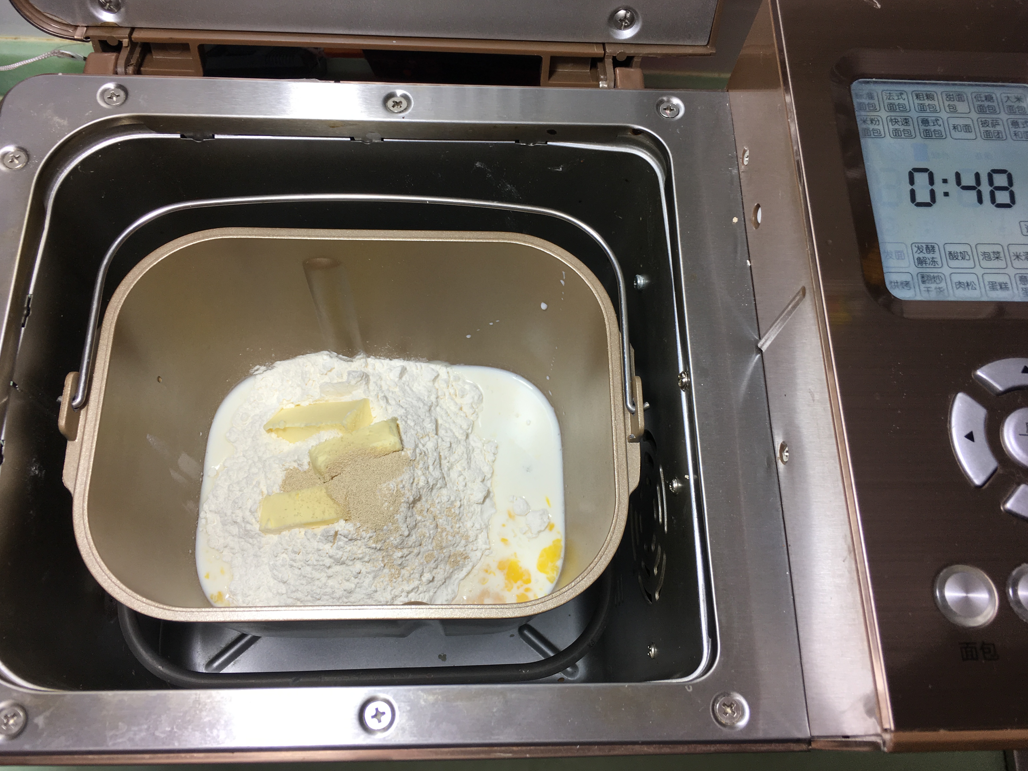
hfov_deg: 60.0
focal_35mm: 30
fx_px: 891
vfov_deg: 46.8
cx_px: 513
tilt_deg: -68.7
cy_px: 376
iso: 25
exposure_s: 1/50
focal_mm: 4.15
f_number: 2.2
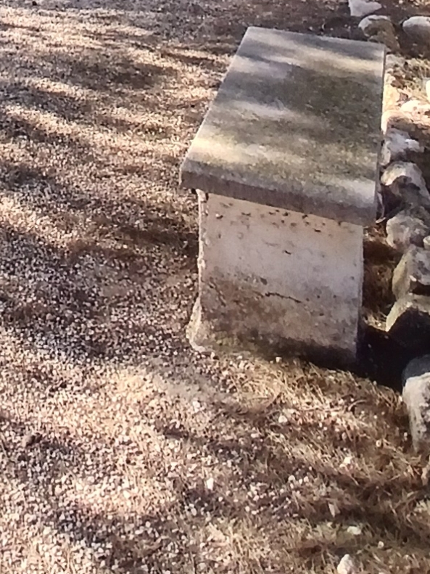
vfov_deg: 27.1
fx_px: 911
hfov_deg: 24.5
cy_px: -236
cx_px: -58
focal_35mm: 55
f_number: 2.2
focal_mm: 1.4
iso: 50
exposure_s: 1/333
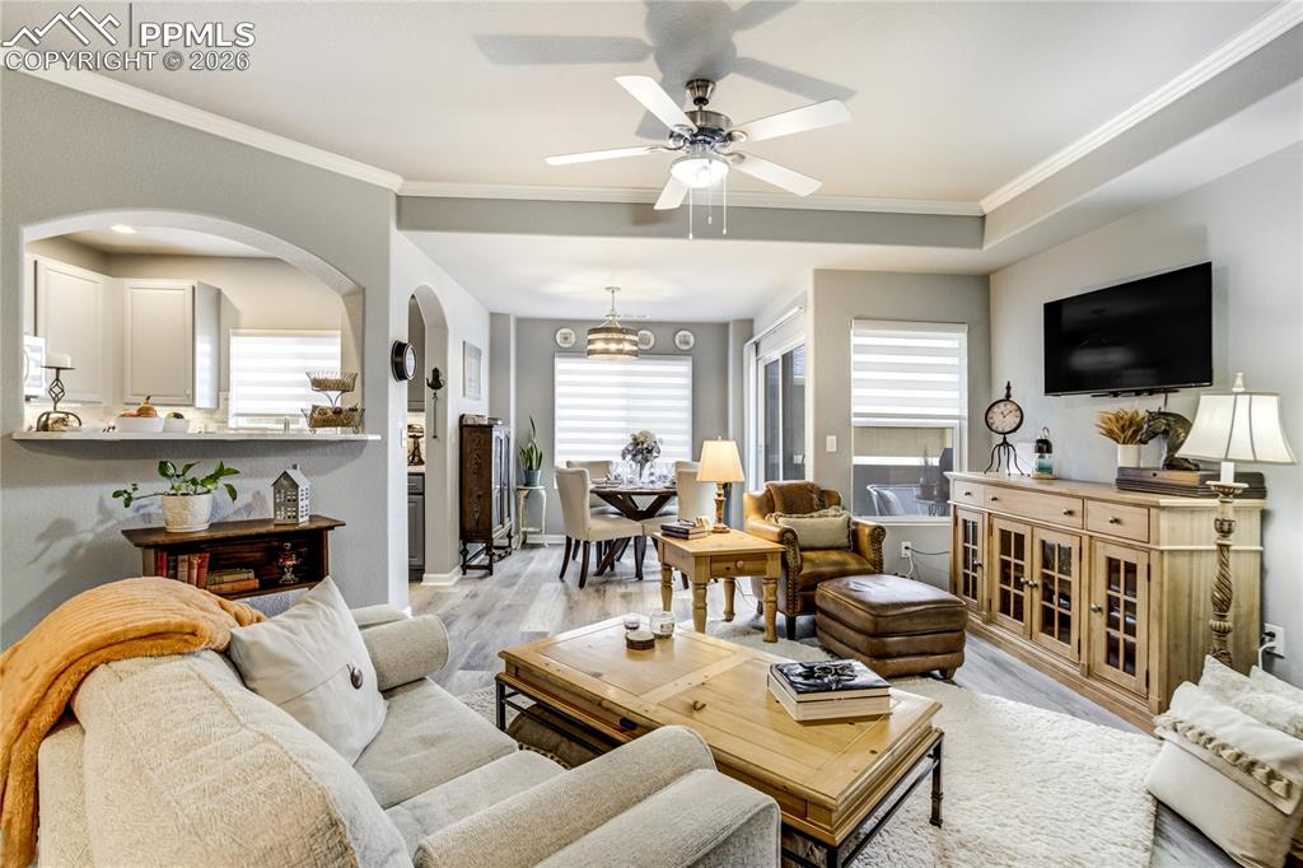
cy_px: 434
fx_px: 579
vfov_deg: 73.7
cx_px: 652
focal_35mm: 16
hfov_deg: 96.8
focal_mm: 16
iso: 1250
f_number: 7.1
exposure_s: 1/20
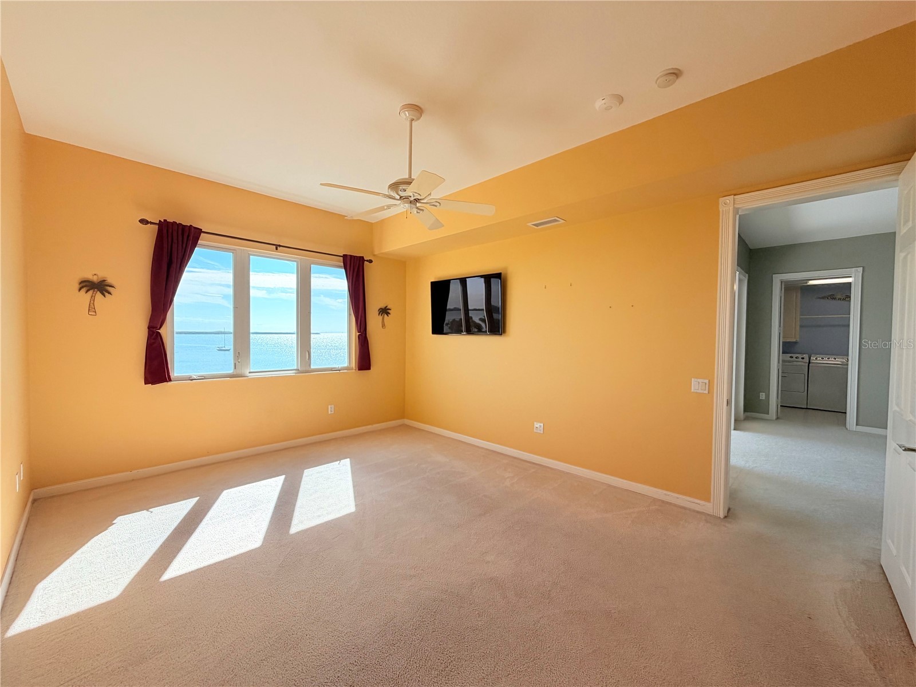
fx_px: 370
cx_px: 458
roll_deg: -0.5
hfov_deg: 102.1
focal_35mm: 14
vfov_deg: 85.7
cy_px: 344
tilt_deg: -1.7
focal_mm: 2.22
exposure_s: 1/625
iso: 40
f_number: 2.2
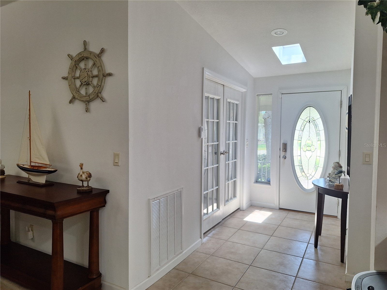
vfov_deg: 58.9
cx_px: 194
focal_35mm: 23
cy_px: 145
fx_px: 257
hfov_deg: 73.9
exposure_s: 1/120
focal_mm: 5.54
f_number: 1.8
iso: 64
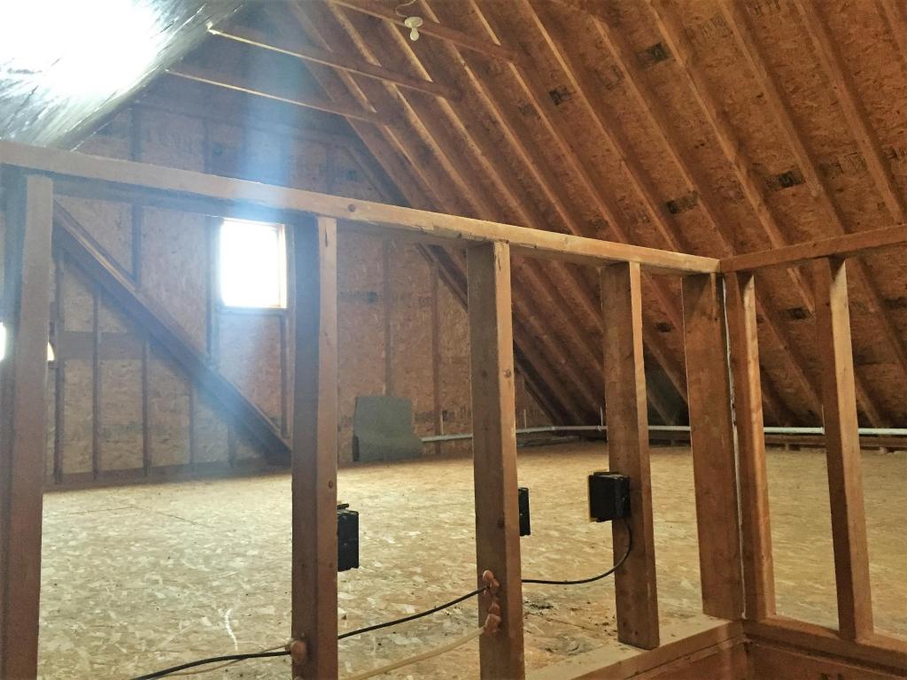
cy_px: 340
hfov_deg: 61.7
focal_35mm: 29
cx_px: 454
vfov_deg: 48.2
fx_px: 760
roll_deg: +1.2
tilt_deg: +6.1
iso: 320
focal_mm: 4.15
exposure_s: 1/15
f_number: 2.2
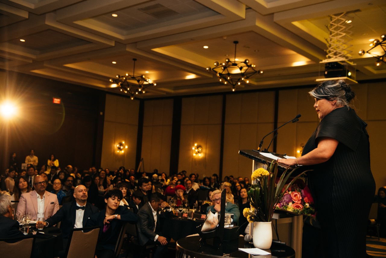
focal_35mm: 40
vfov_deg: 33.4
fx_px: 429
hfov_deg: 48.4
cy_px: 129
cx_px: 193
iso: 800
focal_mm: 40
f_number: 3.5
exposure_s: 1/100
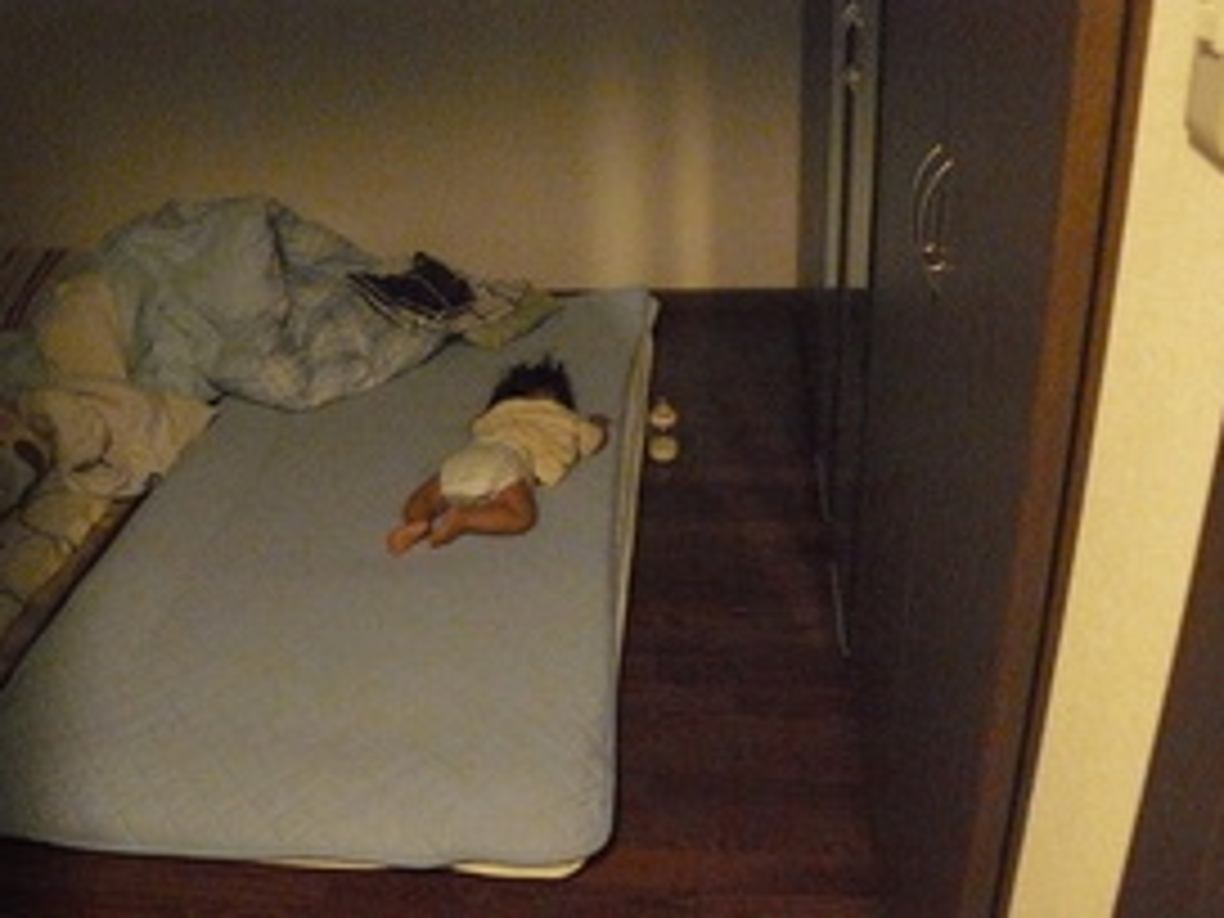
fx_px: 1909
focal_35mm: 54
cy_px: 500
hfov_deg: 35.4
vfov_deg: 27.0
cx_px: 490
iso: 800
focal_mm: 6.9
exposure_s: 1/8
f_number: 2.8
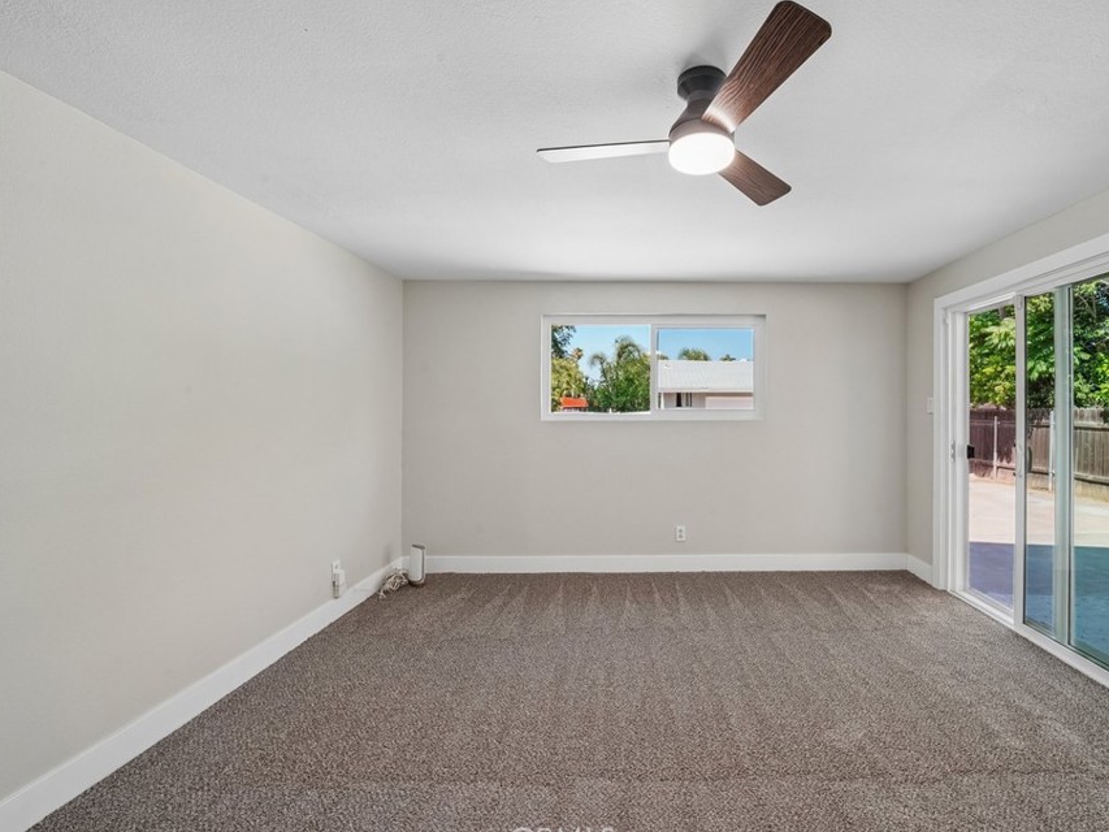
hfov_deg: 97.2
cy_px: 415
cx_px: 651
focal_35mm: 15
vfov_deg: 81.8
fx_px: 481
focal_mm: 13
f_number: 11
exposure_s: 1/30
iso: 400
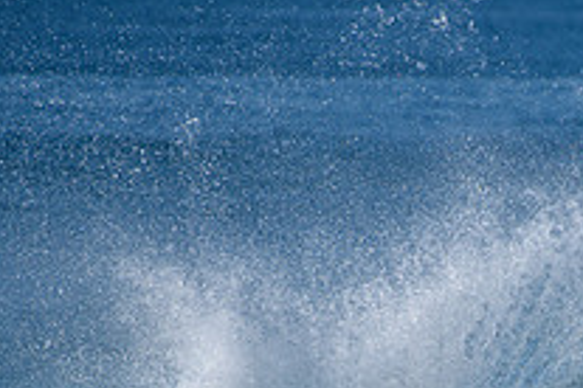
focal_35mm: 1399
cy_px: 527
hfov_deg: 1.5
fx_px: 22654
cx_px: 589
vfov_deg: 1.0
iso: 200
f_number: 5.6
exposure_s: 1/2000
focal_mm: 500
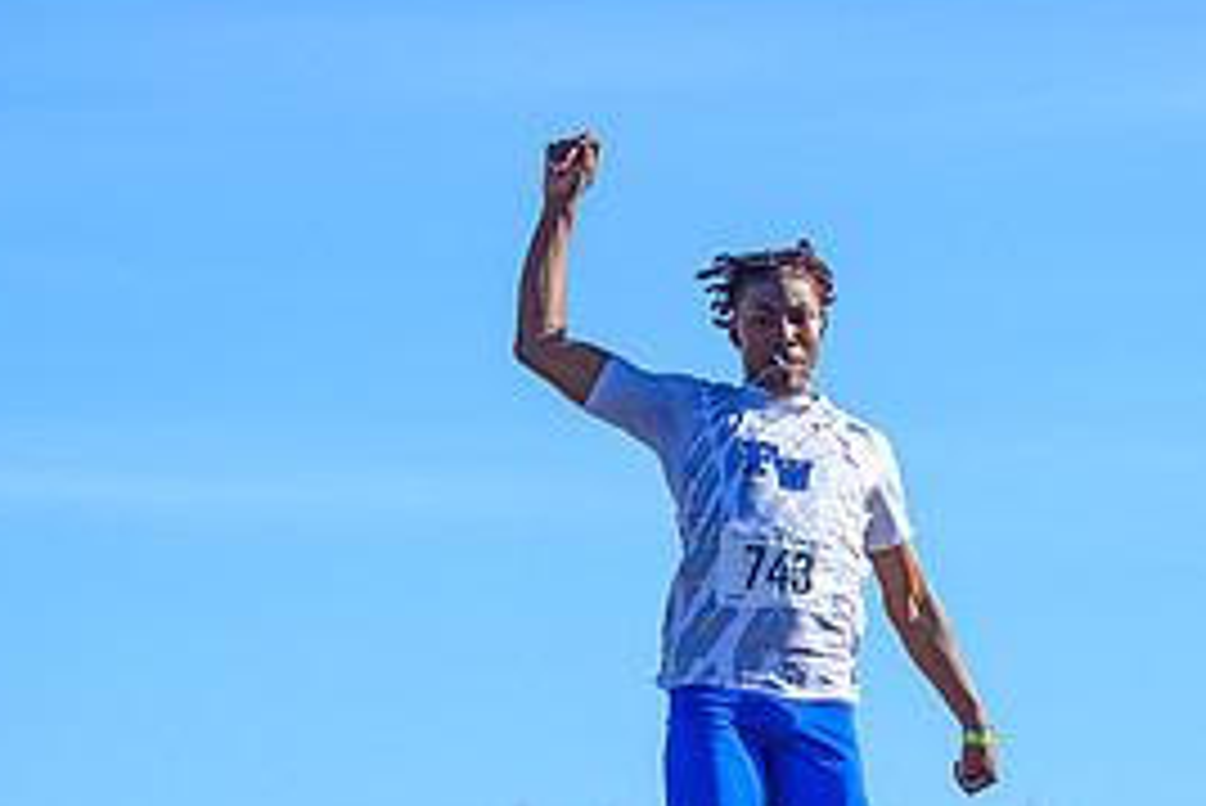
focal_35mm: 271
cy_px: 840
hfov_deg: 7.6
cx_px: 810
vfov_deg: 5.1
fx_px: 9083
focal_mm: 125
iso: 90
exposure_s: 1/1250
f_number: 3.5
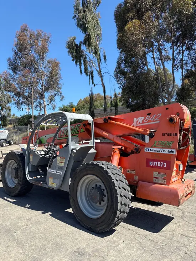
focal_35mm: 26
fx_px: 196
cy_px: 130
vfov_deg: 67.3
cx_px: 98
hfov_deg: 53.1
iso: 50
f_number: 1.6
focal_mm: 5.96
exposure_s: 1/1522
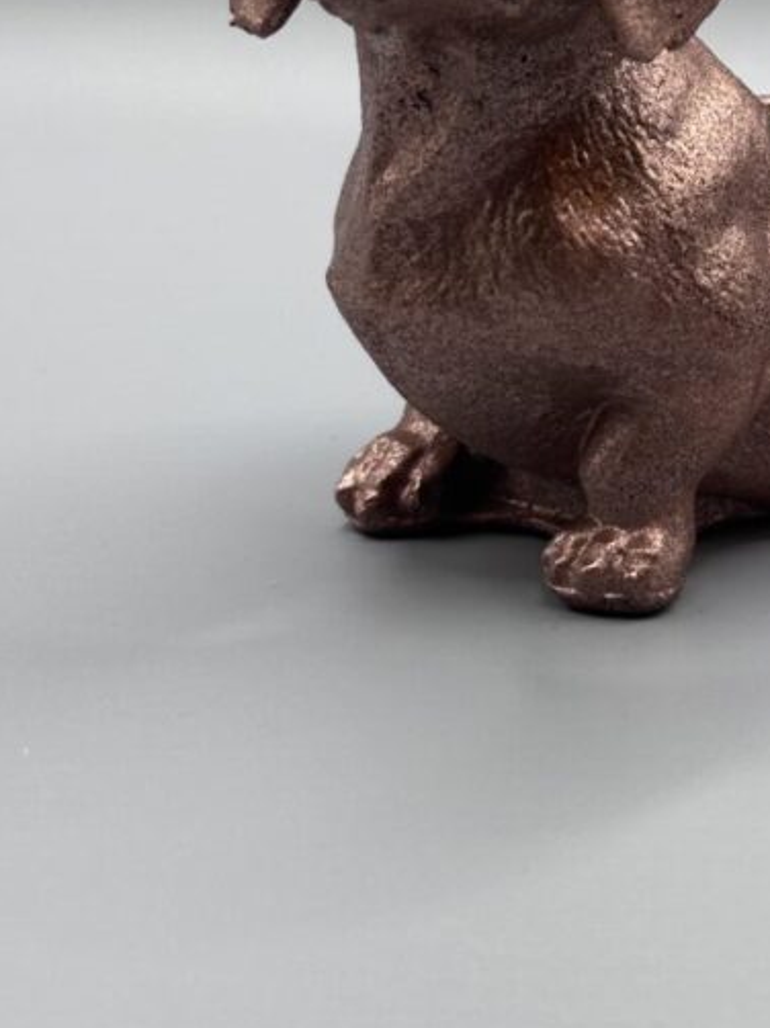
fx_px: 2909
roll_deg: -0.4
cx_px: 768
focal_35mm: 98
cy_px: 184
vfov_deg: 19.8
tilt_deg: -13.8
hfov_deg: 14.8
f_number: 1.78
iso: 64
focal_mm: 6.86
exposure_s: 1/166
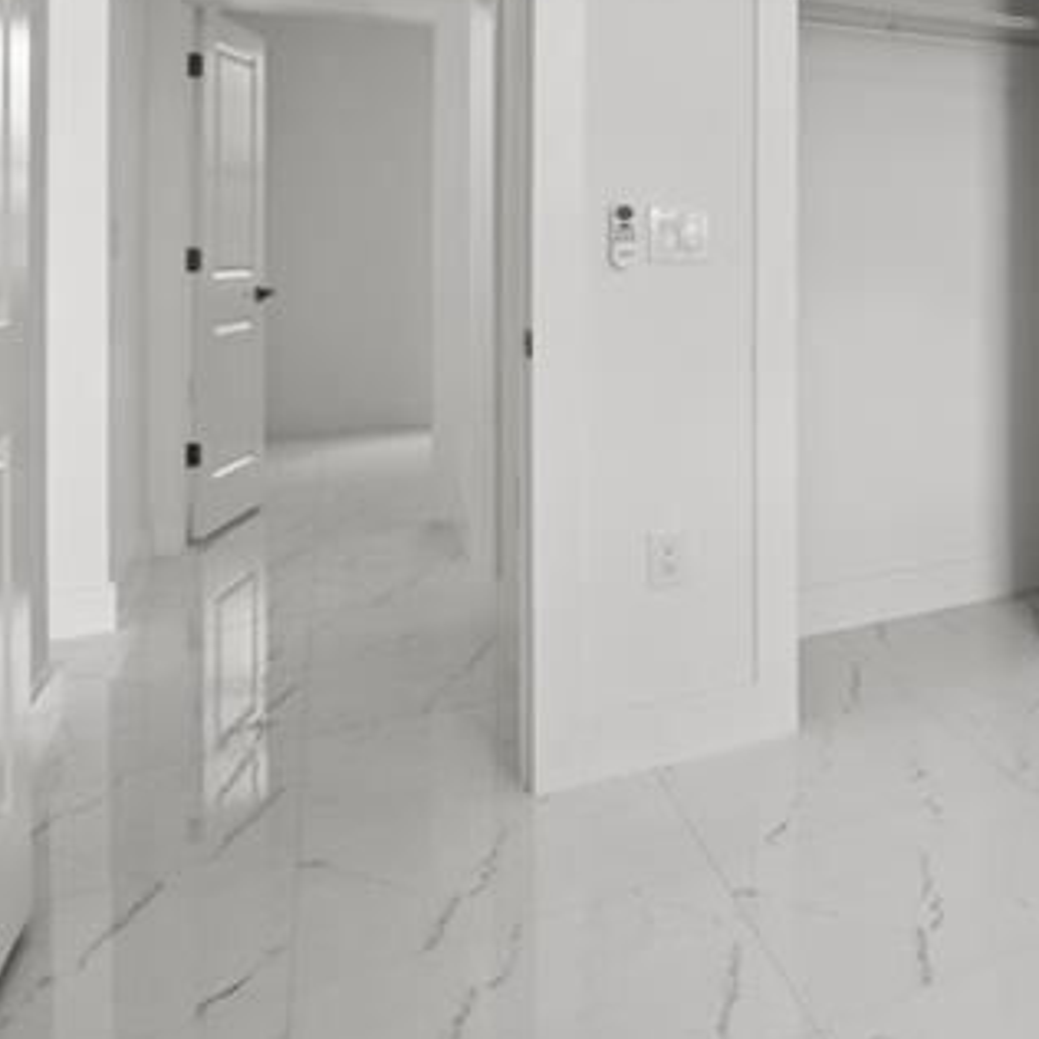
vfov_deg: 47.4
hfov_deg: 35.1
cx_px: 1338
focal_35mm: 33
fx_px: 1121
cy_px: 230
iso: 800
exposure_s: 1/80
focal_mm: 12
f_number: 5.6
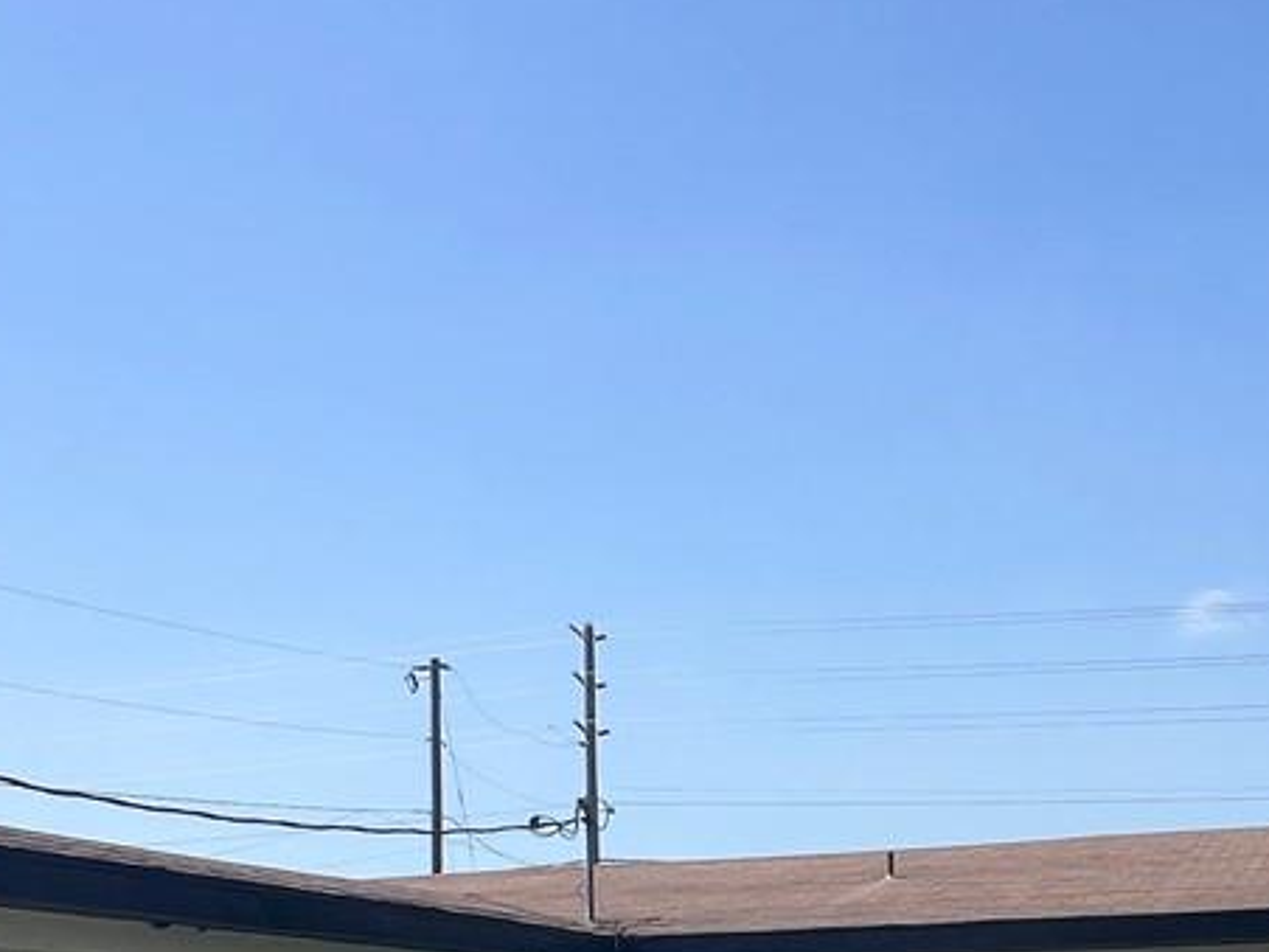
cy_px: 991
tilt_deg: +3.0
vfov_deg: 29.1
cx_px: 907
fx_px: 1686
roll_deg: +1.7
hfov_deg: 40.4
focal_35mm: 46
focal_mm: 1.57
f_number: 1.8
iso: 32
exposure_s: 1/1783
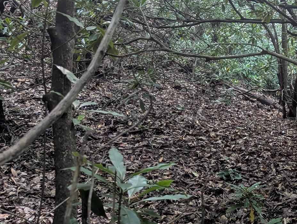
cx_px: 276
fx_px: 455
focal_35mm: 53
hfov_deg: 33.9
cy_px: 105
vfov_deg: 27.6
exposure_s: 1/59.3
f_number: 1.85
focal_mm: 6.81
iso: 1259
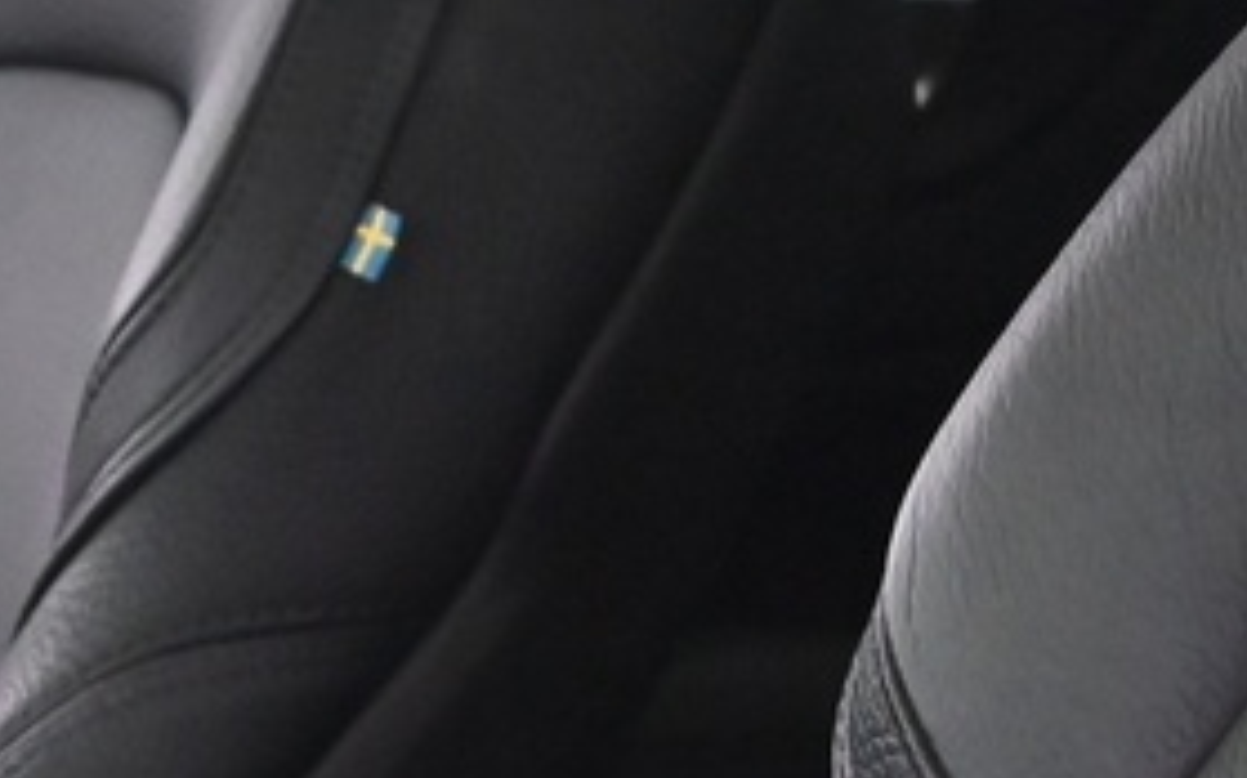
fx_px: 8253
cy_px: 765
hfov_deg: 8.6
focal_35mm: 243
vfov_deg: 5.4
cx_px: 152
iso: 7200
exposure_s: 1/60
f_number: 5.6
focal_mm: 41
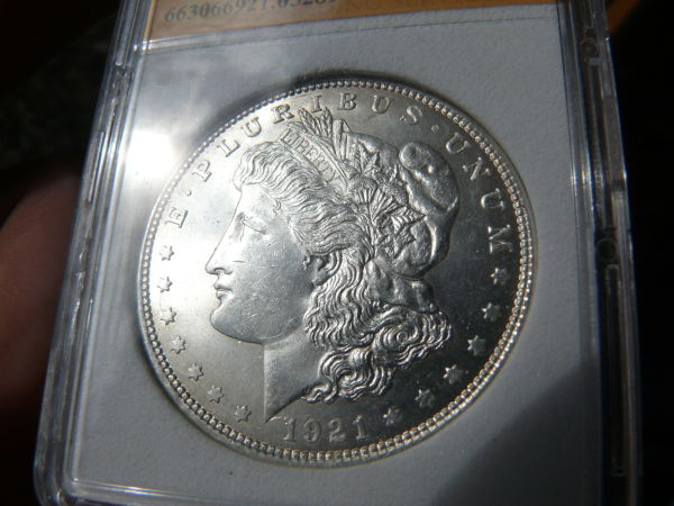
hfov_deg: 52.6
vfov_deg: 40.7
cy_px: 253
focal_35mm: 35
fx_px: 681
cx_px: 337
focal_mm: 7.4
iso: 100
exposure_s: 1/500
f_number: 8
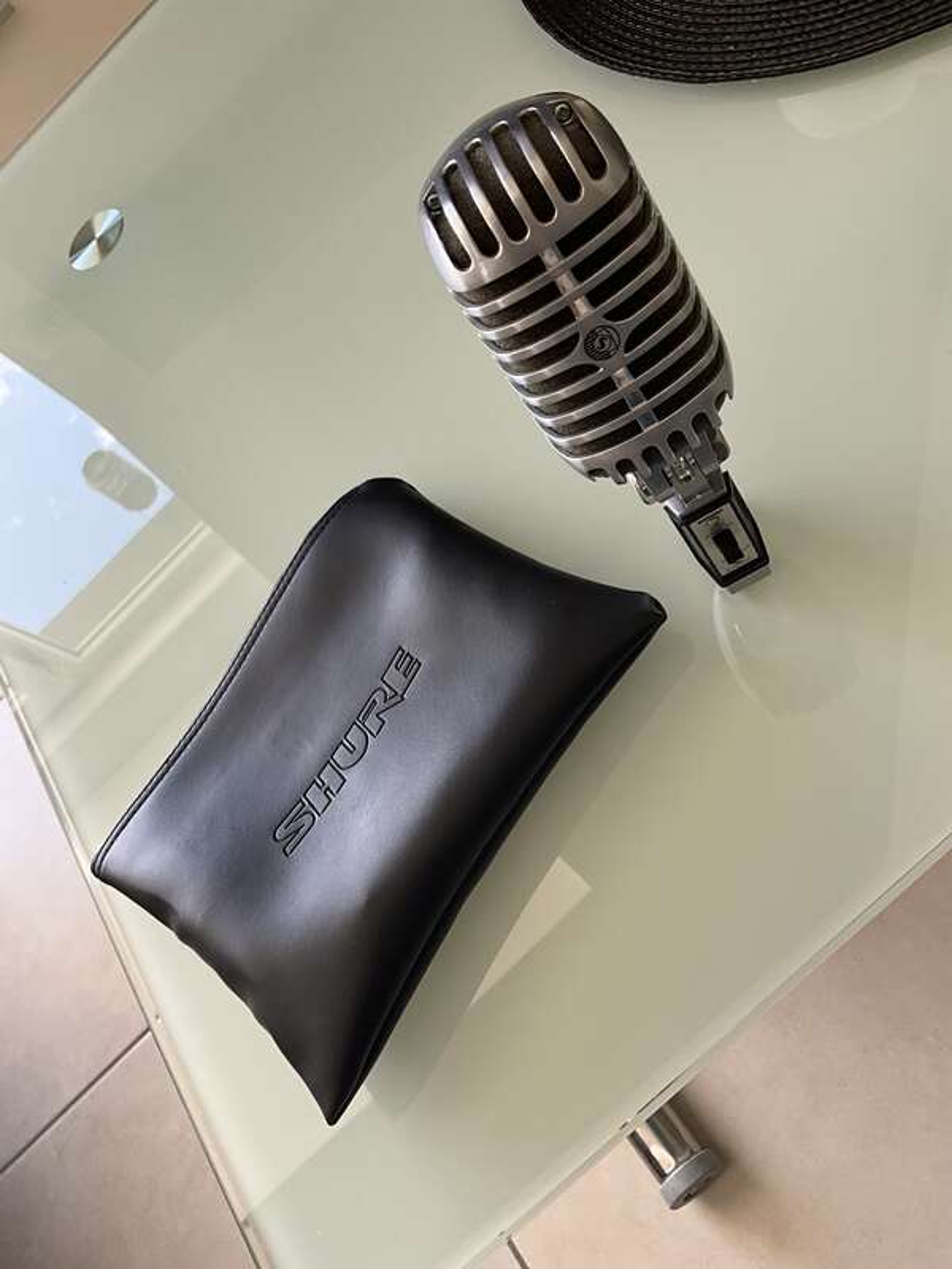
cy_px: 634
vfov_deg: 61.7
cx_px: 476
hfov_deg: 48.2
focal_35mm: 29
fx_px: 1063
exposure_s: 1/122
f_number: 1.8
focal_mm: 3
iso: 40
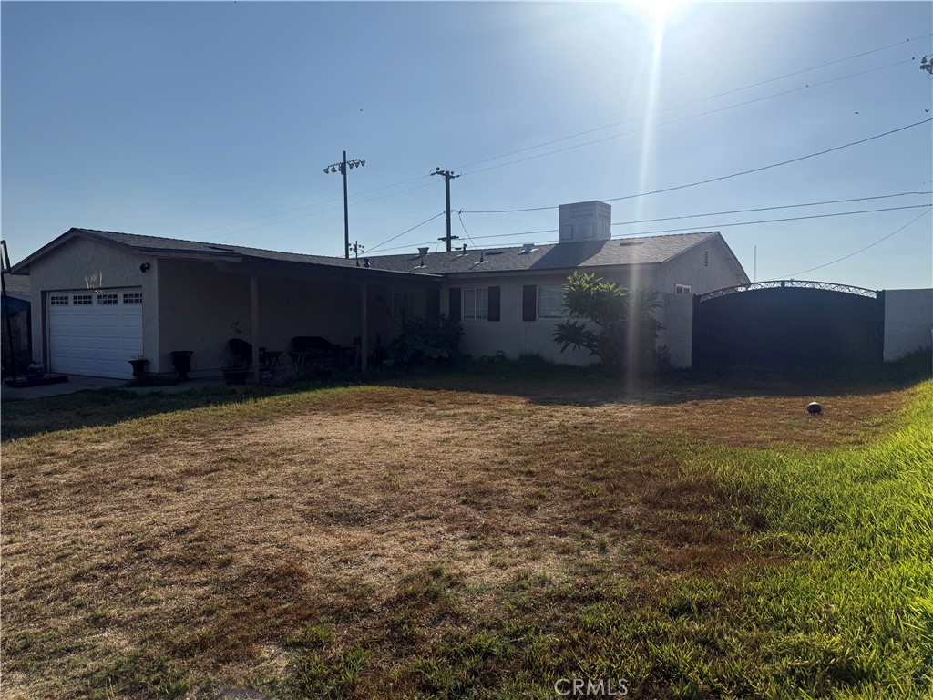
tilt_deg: -2.7
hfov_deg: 71.6
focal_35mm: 24
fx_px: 647
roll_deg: -0.1
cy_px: 350
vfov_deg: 56.8
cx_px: 466
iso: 100
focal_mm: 6.76
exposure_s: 1/14286
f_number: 1.78
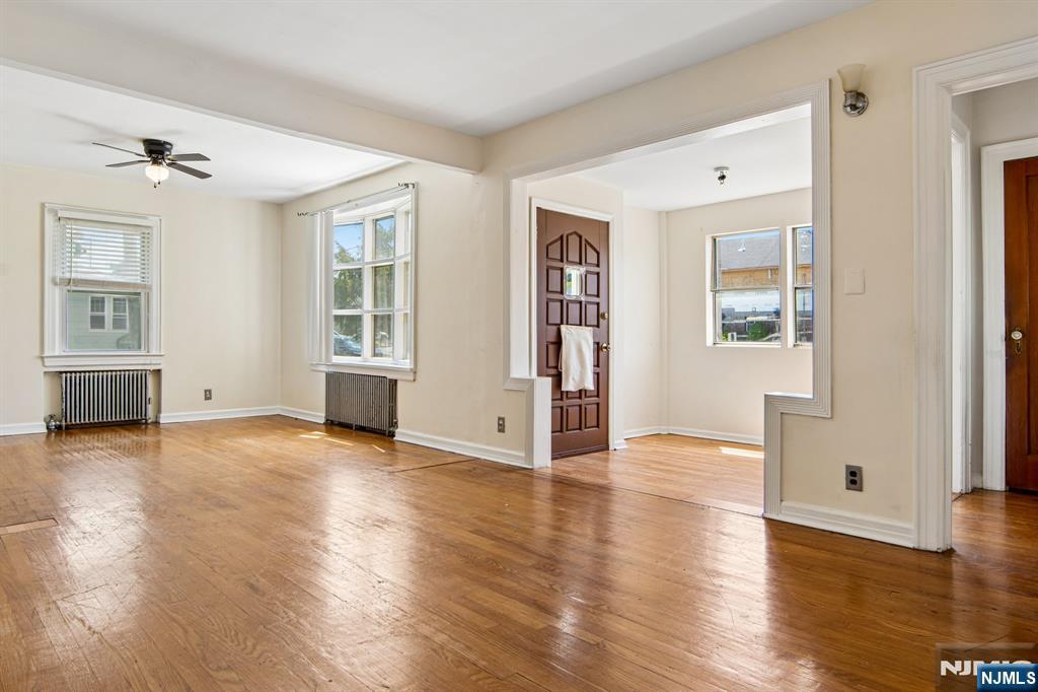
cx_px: 519
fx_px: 605
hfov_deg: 81.2
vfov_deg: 59.5
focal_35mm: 21
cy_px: 346
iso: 100
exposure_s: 1/15
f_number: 10
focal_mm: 14
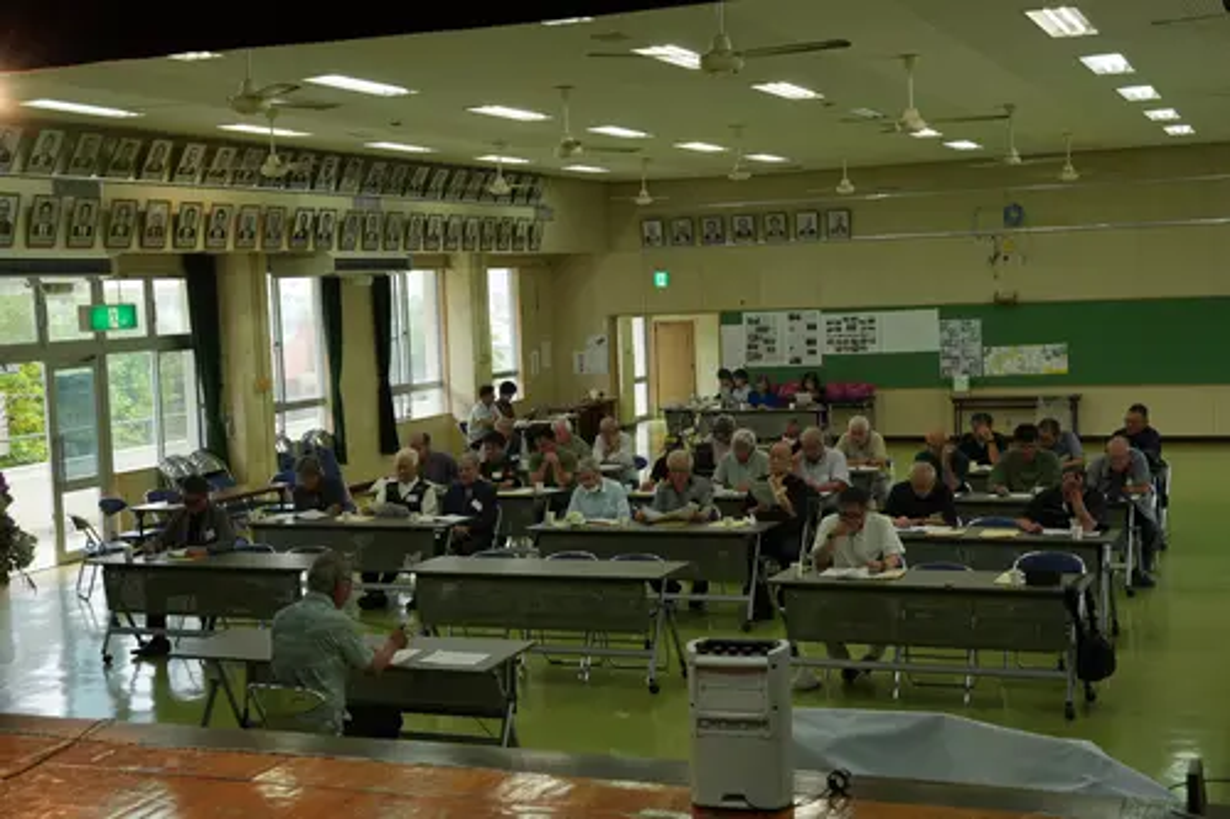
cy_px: 410
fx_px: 1691
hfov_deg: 40.0
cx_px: 615
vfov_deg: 27.2
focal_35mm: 50
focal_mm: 33
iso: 200
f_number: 5.6
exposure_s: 1/60
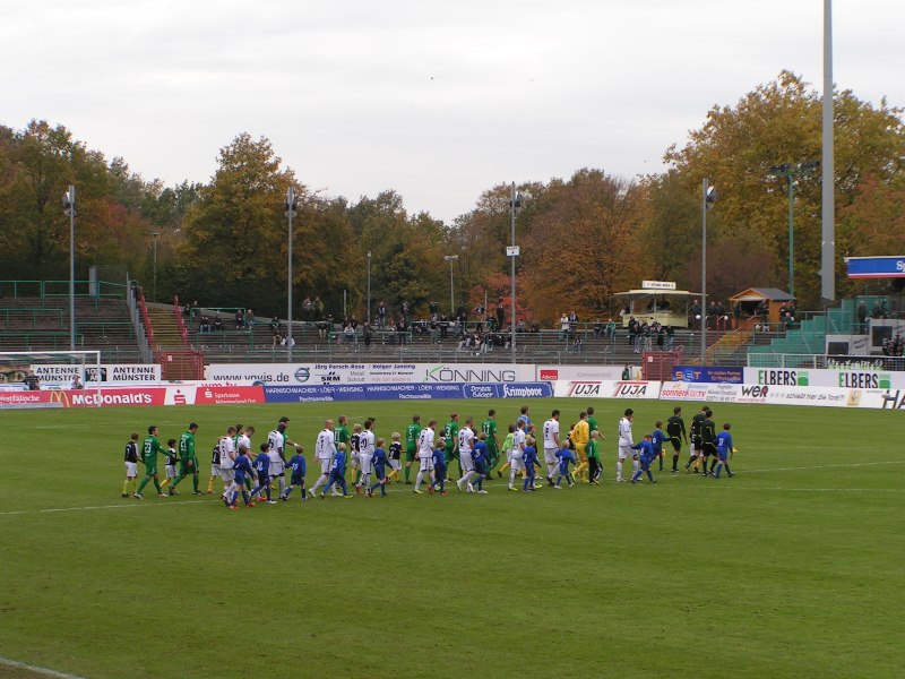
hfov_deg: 20.7
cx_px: 452
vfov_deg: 15.6
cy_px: 340
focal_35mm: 95
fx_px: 2484
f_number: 5
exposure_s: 1/160
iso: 50
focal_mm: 14.5
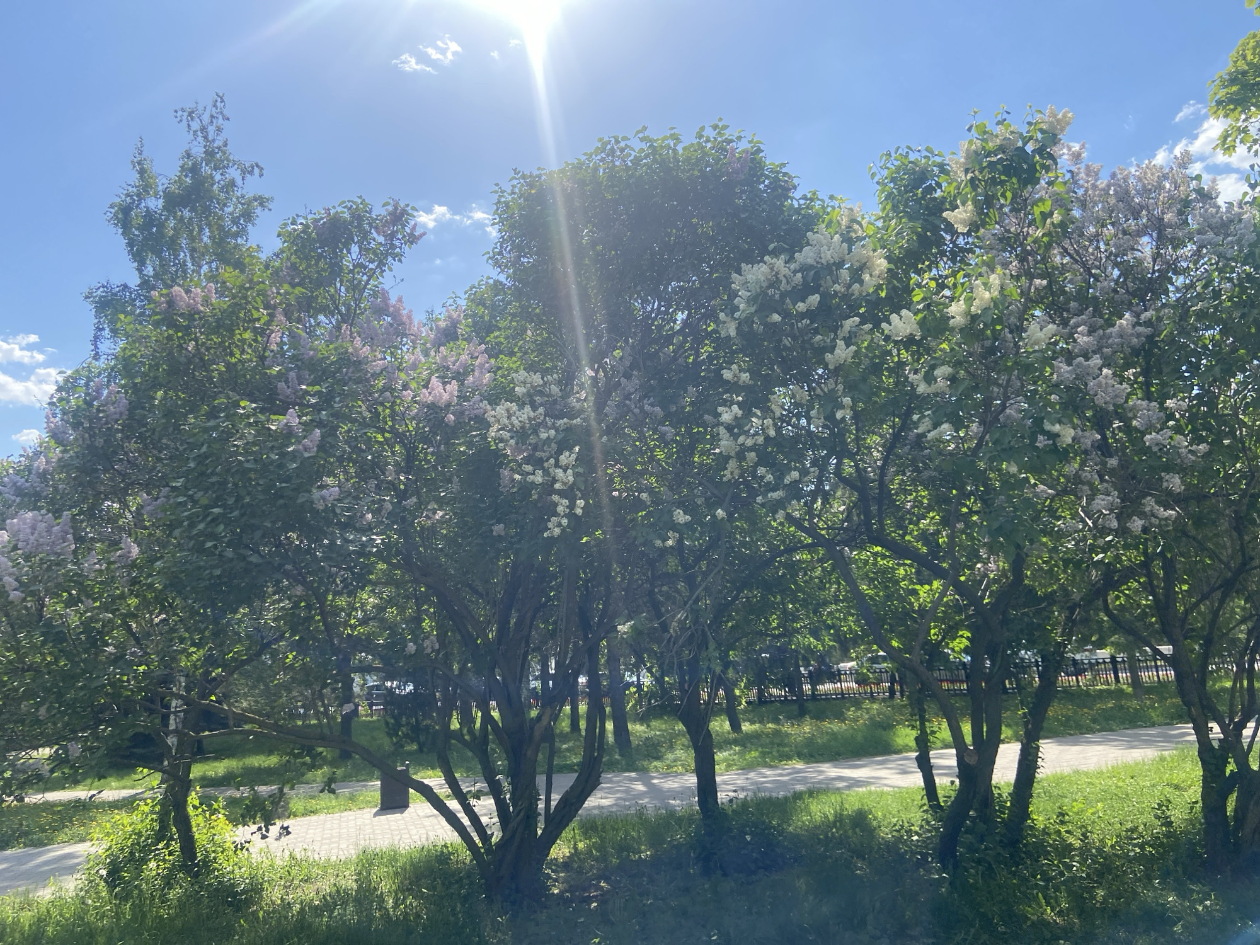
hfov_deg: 67.3
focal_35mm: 26
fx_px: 946
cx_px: 630
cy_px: 472
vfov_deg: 53.1
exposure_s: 1/1779
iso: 32
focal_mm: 4.25
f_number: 1.8
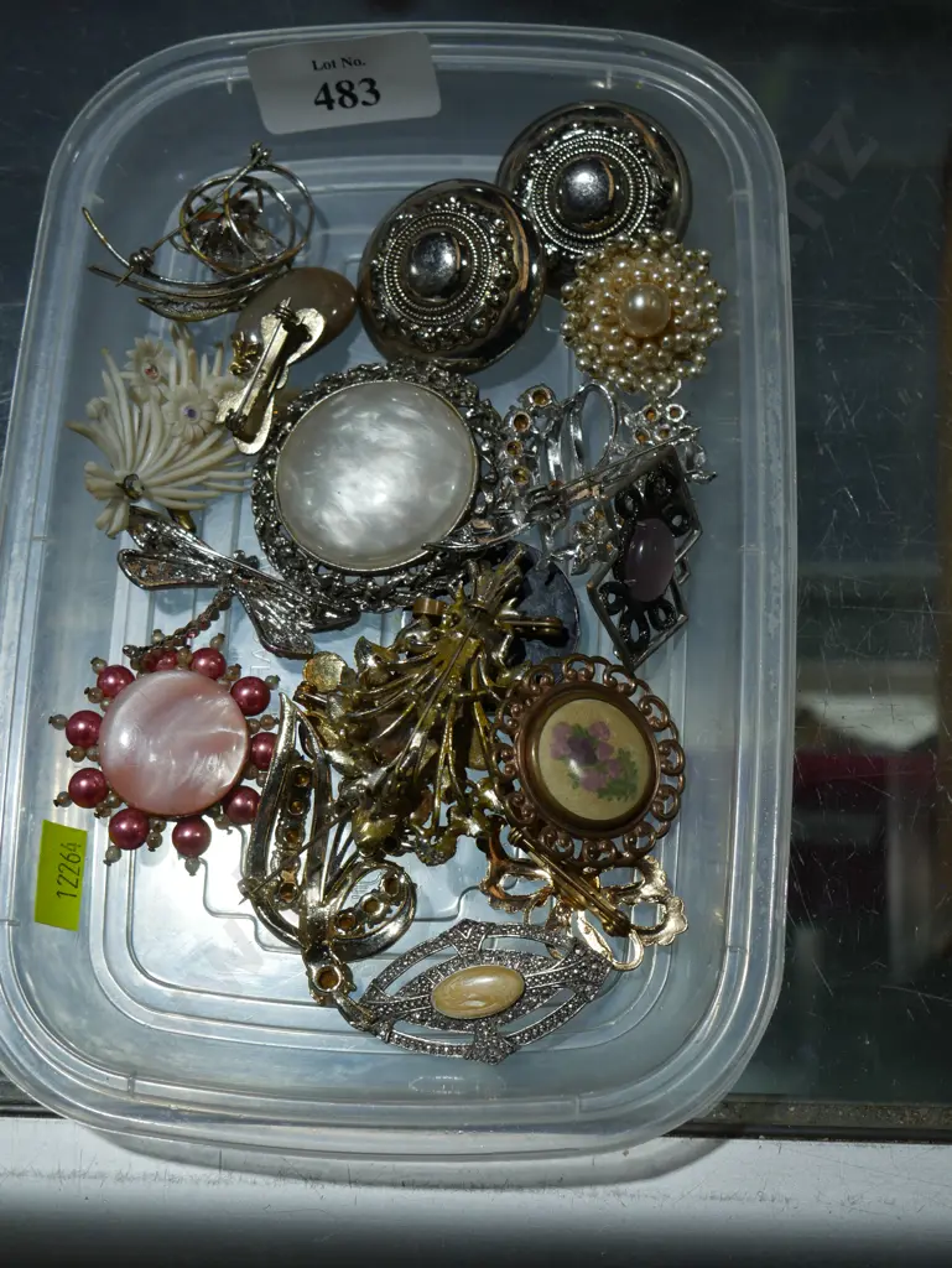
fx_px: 1905
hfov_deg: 28.1
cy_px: 634
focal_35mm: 52
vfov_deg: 36.8
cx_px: 476
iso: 200
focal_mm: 26
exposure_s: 1/100
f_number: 5.3
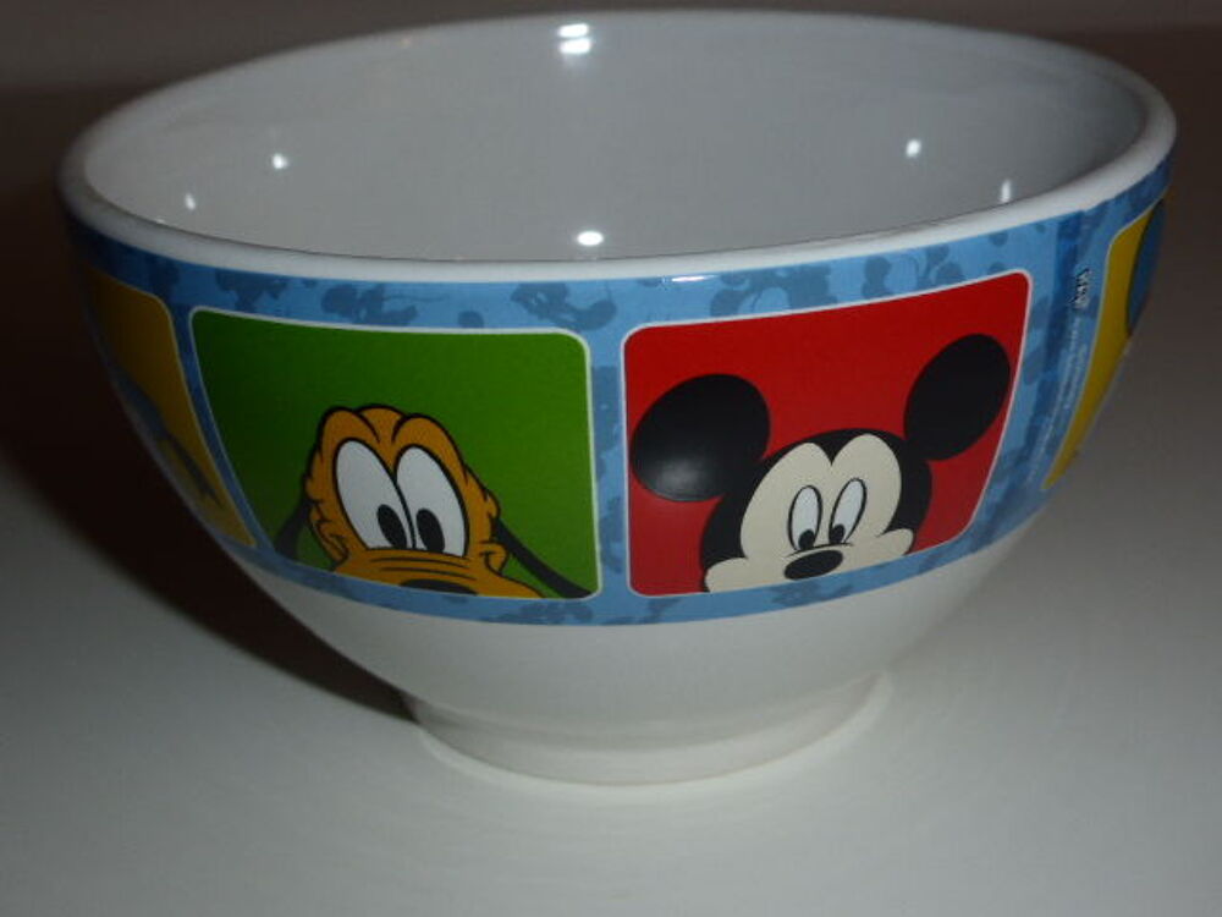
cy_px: 458
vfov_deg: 27.5
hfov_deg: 36.2
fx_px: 1871
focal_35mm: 53
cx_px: 611
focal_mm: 9
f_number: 4.4
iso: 100
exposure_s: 1/60
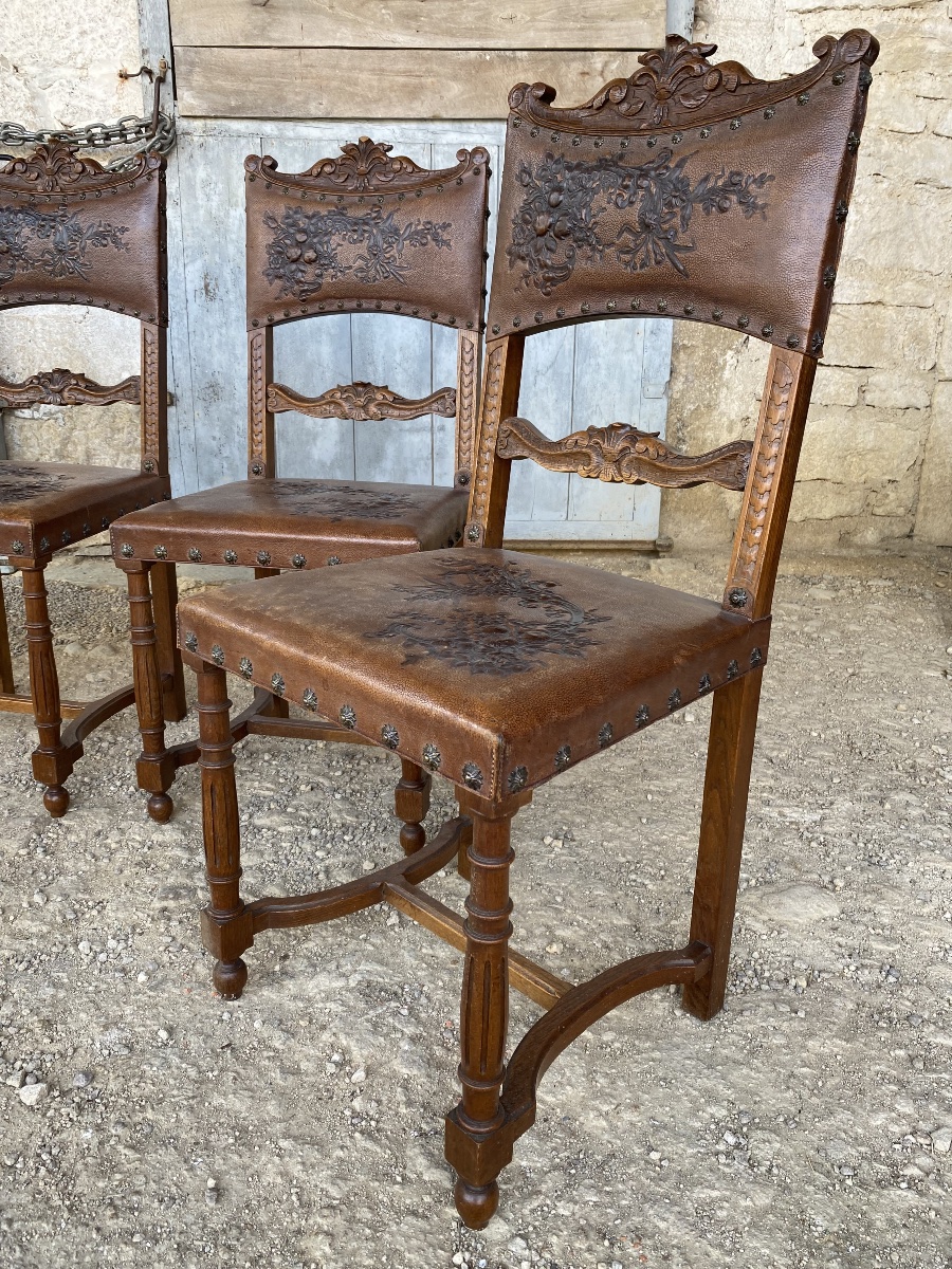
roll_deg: -2.4
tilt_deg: -15.7
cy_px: 634
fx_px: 953
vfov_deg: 67.3
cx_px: 476
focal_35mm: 26
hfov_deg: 53.1
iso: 40
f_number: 1.8
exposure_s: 1/121
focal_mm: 4.25
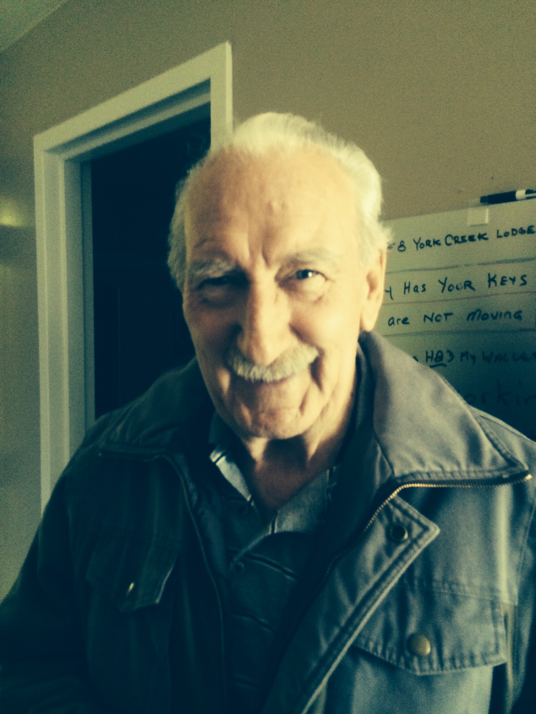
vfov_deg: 60.0
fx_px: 619
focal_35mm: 30
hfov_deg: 46.8
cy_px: 357
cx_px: 268
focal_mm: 4.12
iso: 400
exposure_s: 1/15
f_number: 2.2
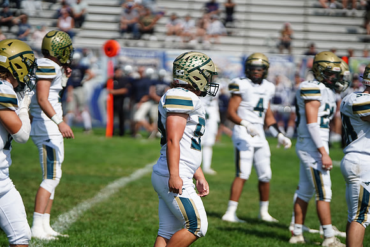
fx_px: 2272
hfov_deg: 9.3
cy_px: 124
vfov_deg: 6.2
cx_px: 185
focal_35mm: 221
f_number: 2.8
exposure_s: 1/8000
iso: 400
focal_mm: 221
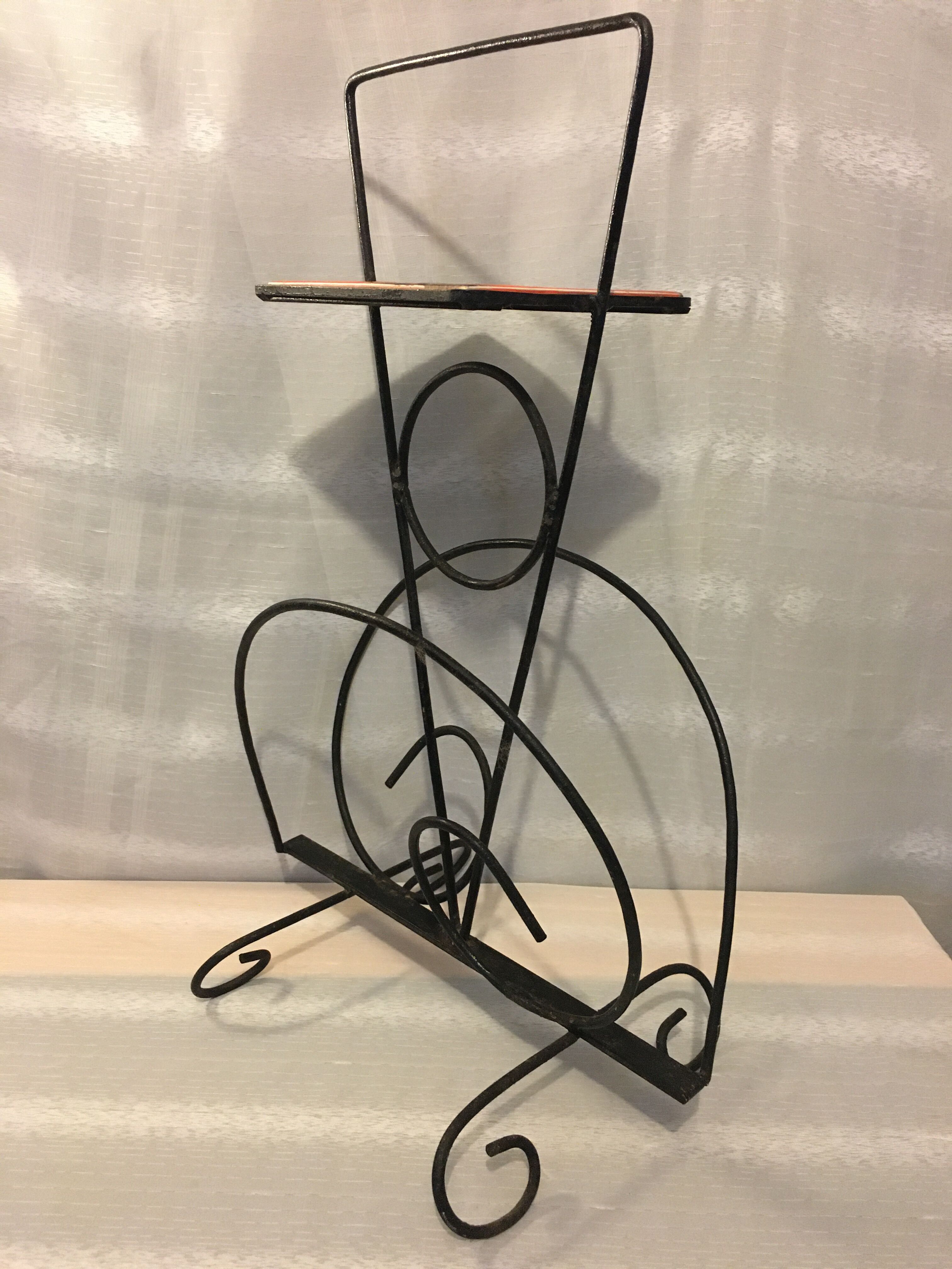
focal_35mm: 29
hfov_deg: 48.2
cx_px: 476
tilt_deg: -16.7
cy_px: 634
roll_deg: -3.0
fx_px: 1063
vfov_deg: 61.7
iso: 250
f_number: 2.2
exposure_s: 1/17
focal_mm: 4.15
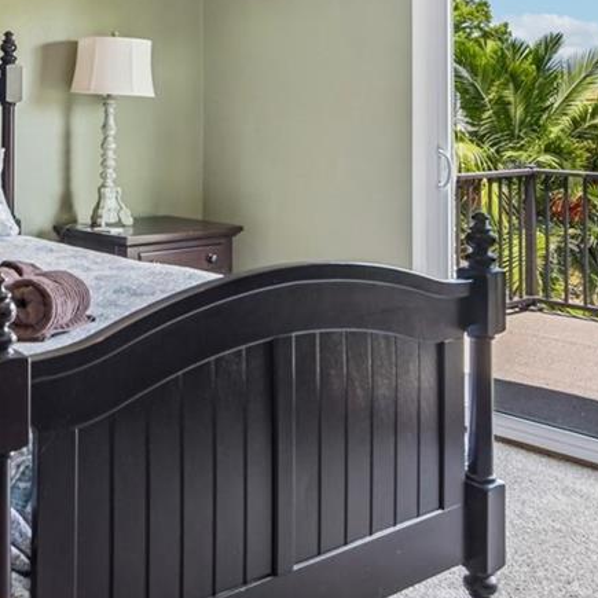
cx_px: -23
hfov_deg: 31.1
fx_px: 977
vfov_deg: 33.0
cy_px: 110
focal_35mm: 50
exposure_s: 1/20
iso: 400
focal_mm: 16
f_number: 8
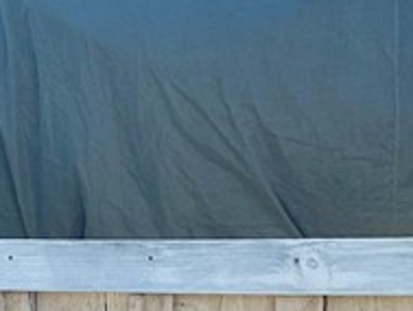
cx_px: -247
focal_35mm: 130
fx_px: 1552
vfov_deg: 11.3
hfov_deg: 14.0
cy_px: 313
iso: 80
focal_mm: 6.86
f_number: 1.78
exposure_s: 1/2525
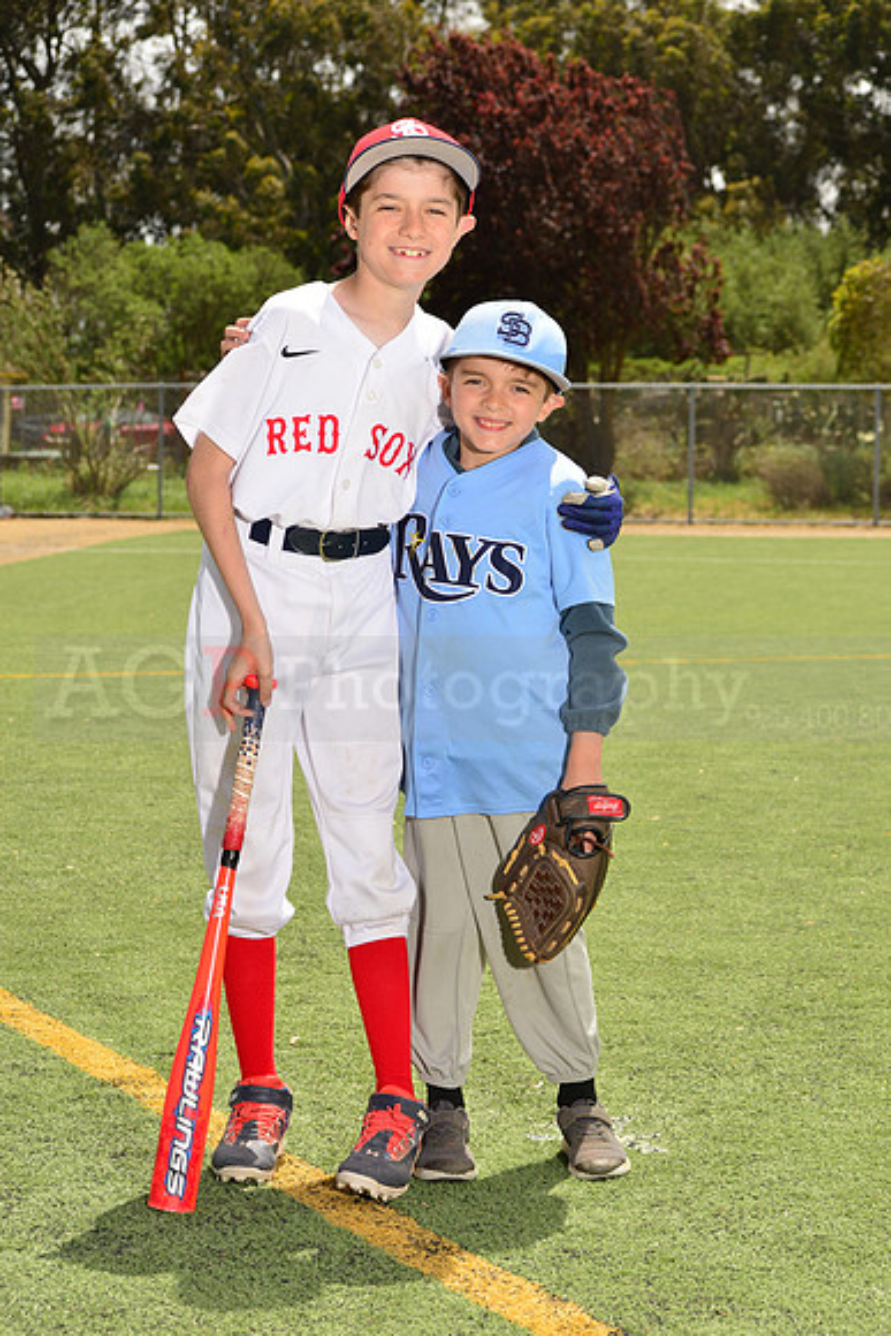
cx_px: 446
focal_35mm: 80
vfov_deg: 25.4
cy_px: 668
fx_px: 2968
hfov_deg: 17.1
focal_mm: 80
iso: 125
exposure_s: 1/200
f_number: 11
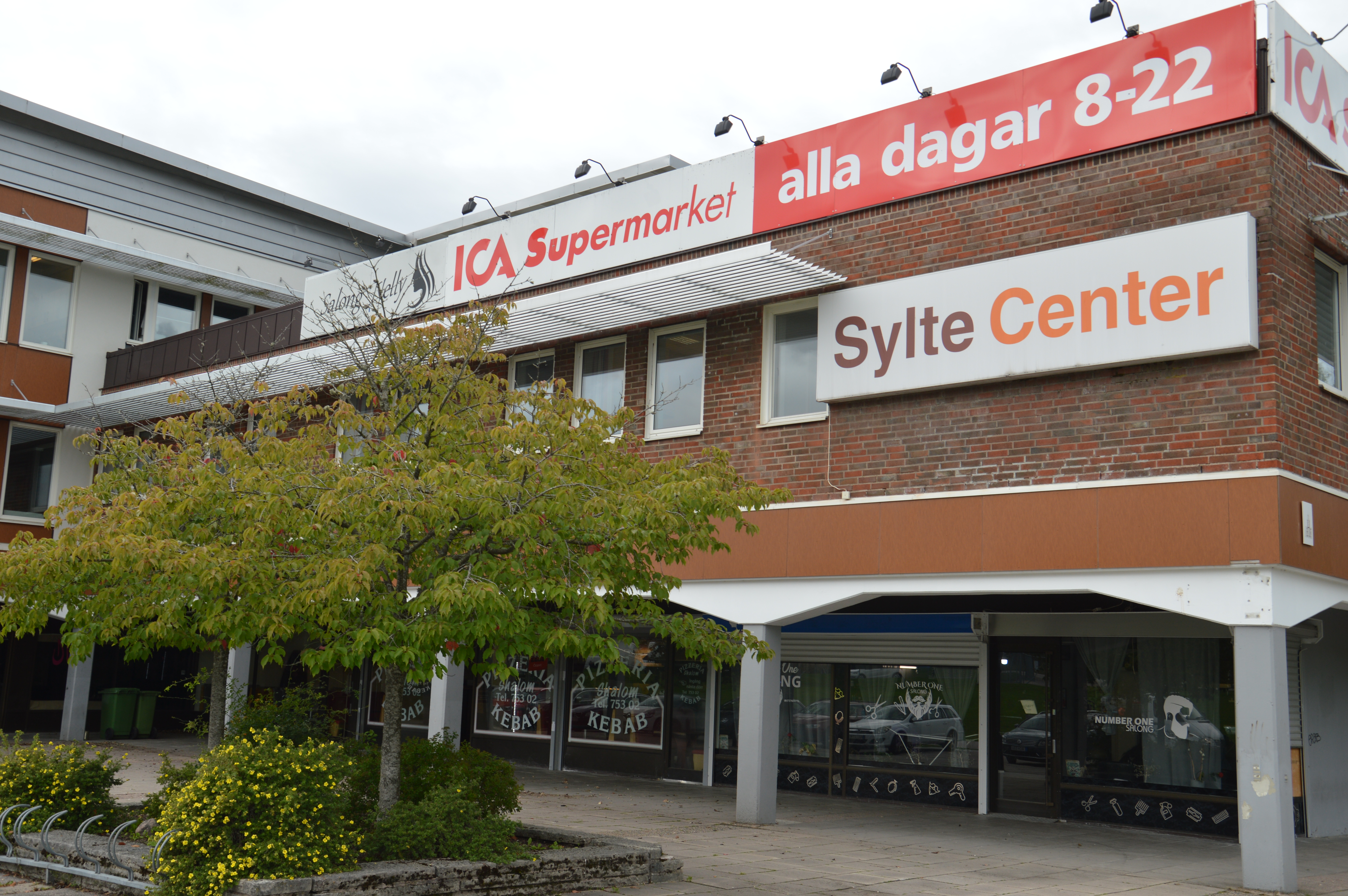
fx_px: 1403
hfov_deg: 51.3
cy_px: 448
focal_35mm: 38
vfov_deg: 35.4
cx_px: 674
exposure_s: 1/200
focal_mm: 25
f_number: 7.1
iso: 100
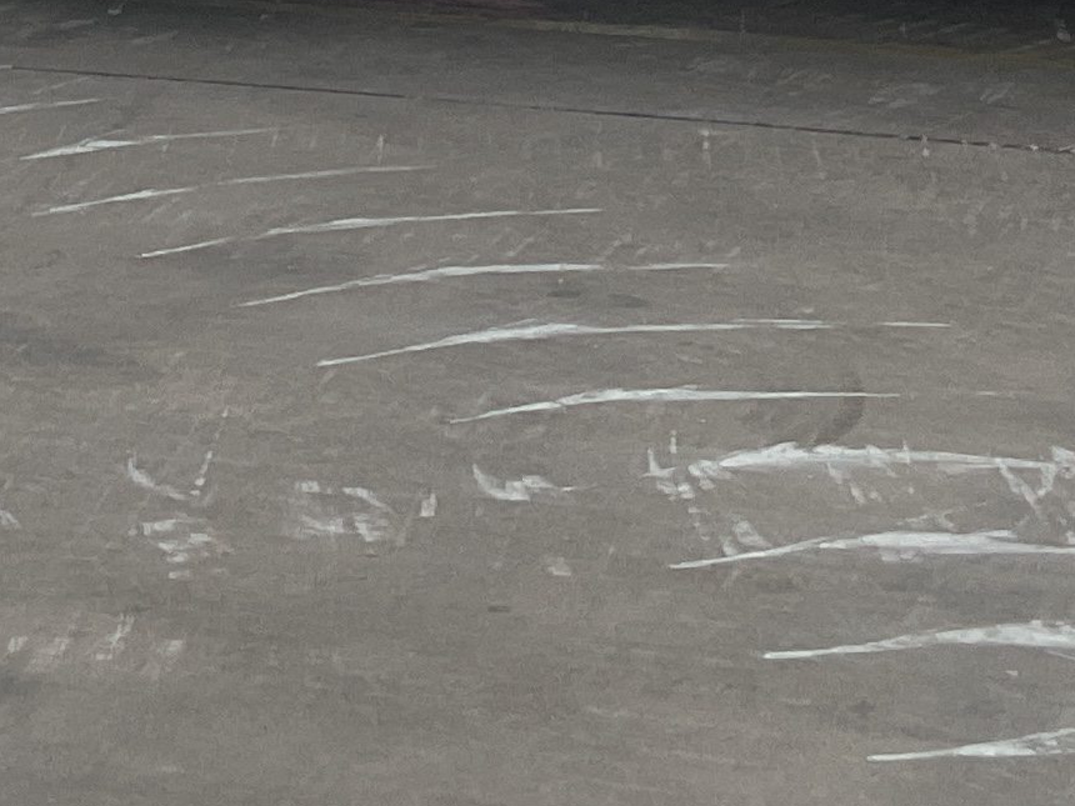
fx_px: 4223
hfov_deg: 14.4
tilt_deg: -1.9
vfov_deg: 10.1
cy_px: -816
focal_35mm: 136
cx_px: 258
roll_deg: -0.5
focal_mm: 3
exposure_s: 1/2427
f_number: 1.8
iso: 16
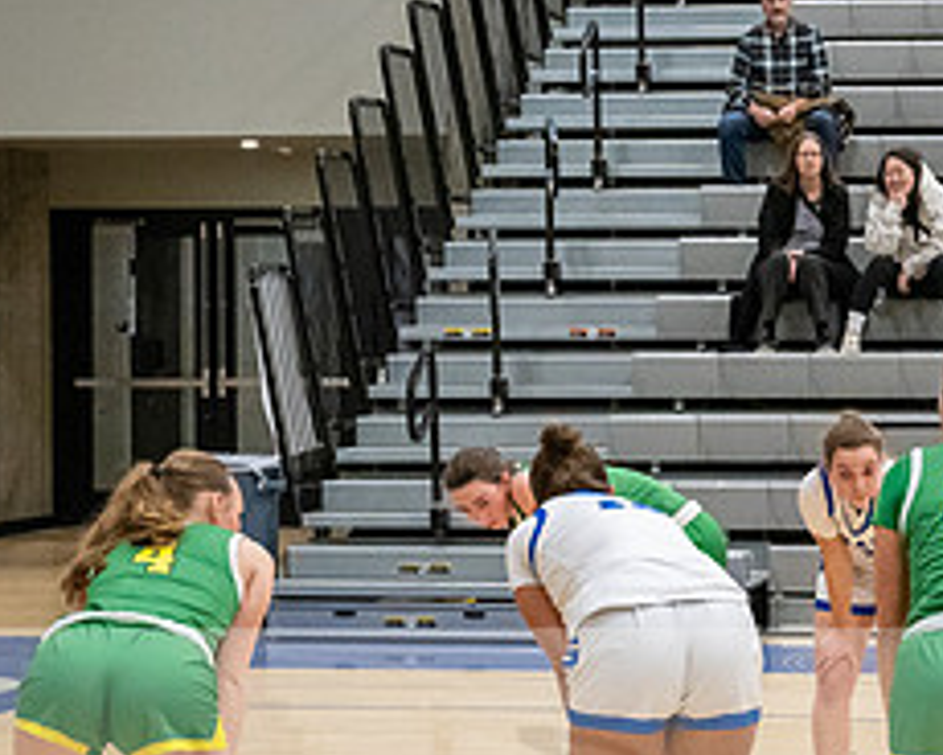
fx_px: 4131
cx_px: 966
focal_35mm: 148
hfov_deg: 12.8
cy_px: 421
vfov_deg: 10.4
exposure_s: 1/400
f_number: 5.6
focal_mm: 51
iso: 10000
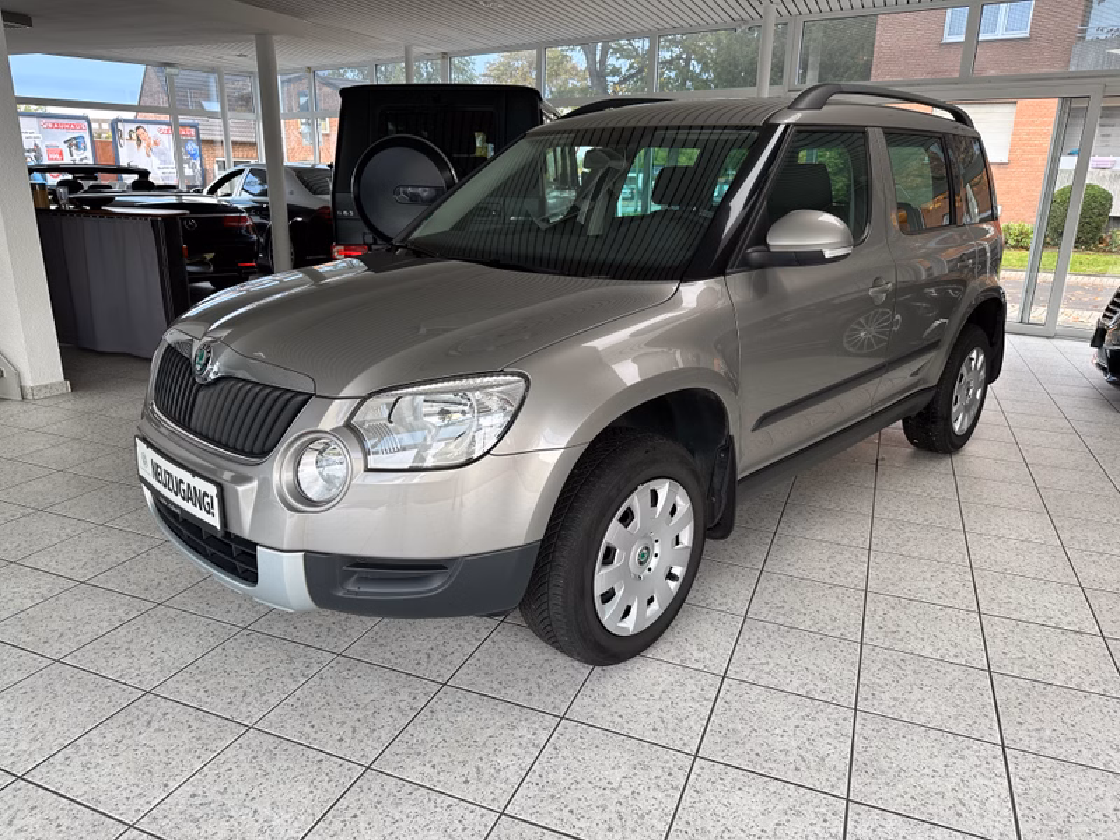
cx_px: 560
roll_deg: -1.5
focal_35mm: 24
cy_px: 420
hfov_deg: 71.6
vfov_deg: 56.8
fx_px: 777
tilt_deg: -17.9
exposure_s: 1/121
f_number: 1.78
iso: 64
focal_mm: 6.86
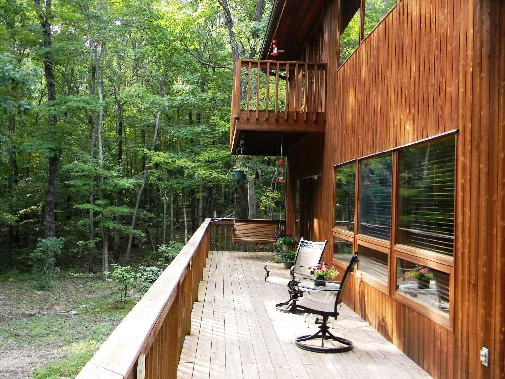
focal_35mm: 36
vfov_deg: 39.7
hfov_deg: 51.4
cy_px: 190
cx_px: 252
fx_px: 525
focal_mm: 6.4
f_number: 3.7
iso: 90
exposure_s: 1/30
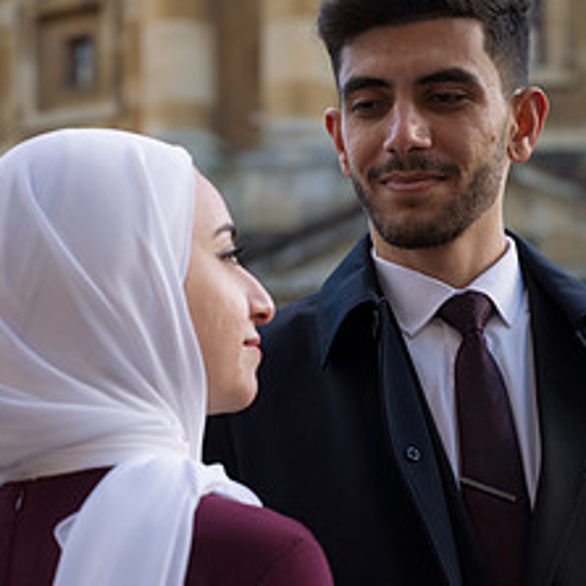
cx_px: 271
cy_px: 336
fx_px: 2298
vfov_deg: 14.5
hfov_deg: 14.5
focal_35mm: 120
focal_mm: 70
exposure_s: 1/160
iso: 100
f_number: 4
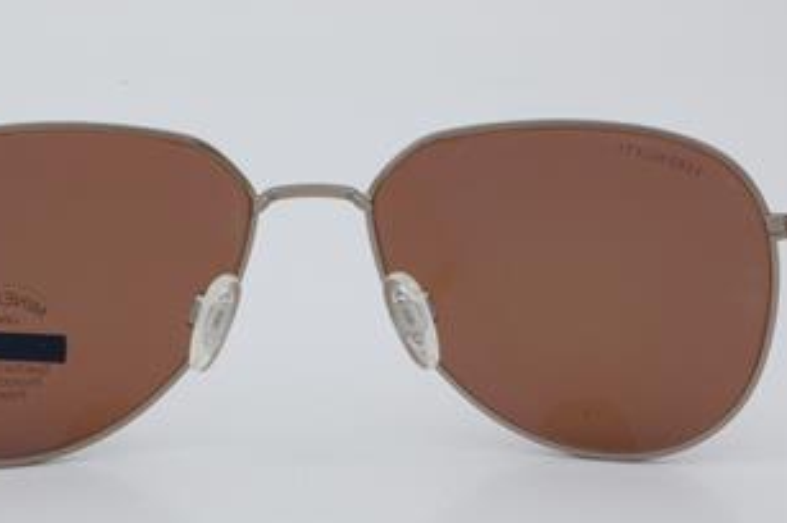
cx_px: 313
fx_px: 2351
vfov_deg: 12.7
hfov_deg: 19.0
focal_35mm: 108
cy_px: 274
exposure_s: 1/3
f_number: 32
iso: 100
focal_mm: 55
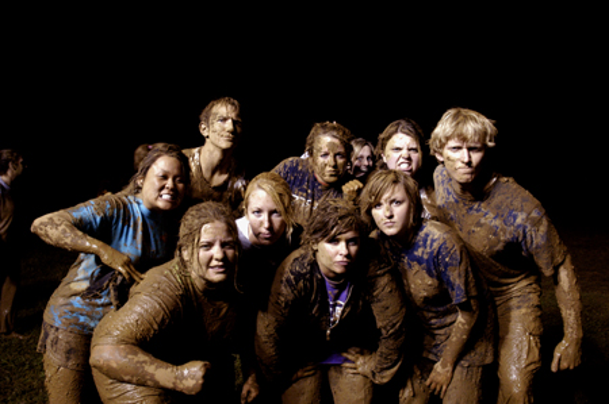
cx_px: 304
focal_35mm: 27
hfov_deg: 67.4
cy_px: 202
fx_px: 456
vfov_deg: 47.8
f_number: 6.3
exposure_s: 1/40
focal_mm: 18
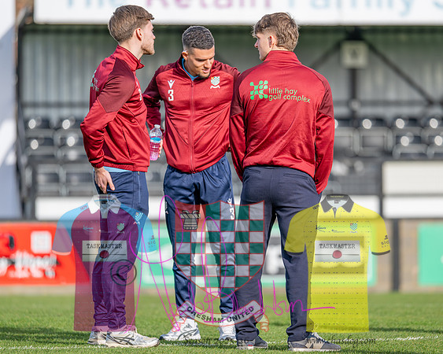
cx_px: 253
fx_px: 6027
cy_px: 176
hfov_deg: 4.2
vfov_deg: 3.4
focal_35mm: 460
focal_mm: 400
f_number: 4.5
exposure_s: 1/1250
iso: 360
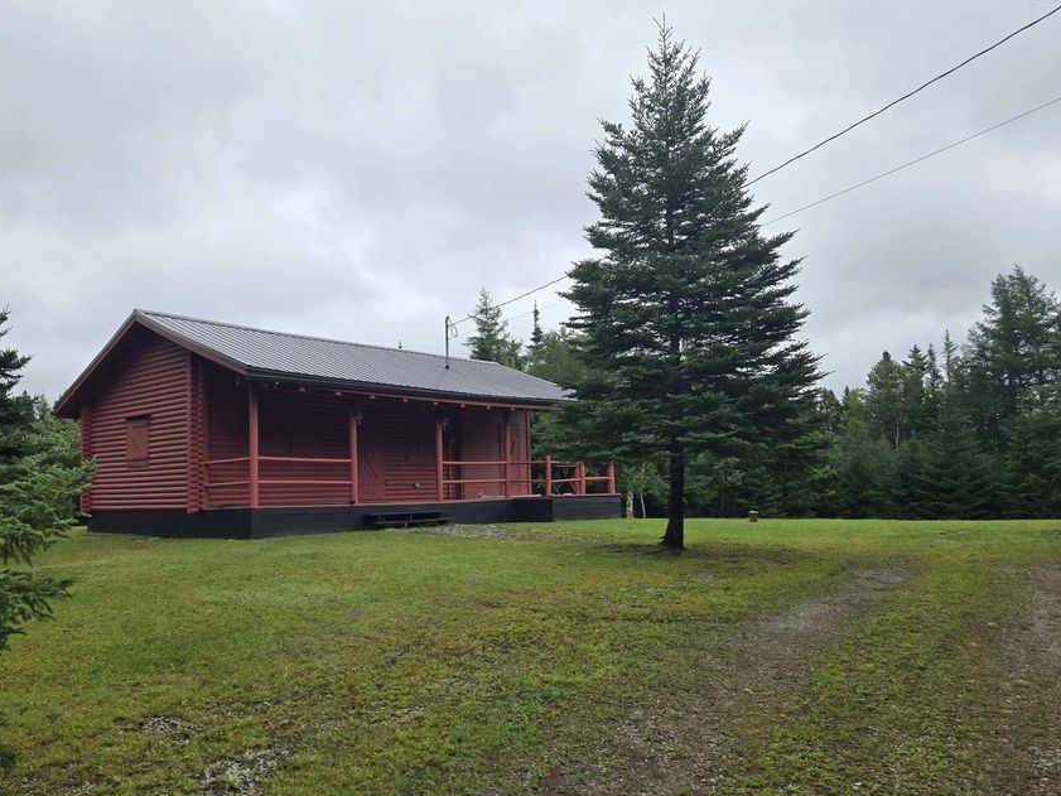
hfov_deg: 63.0
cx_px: 435
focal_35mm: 28
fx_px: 858
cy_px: 443
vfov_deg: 49.7
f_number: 1.8
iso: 25
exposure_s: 1/1090
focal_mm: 5.4
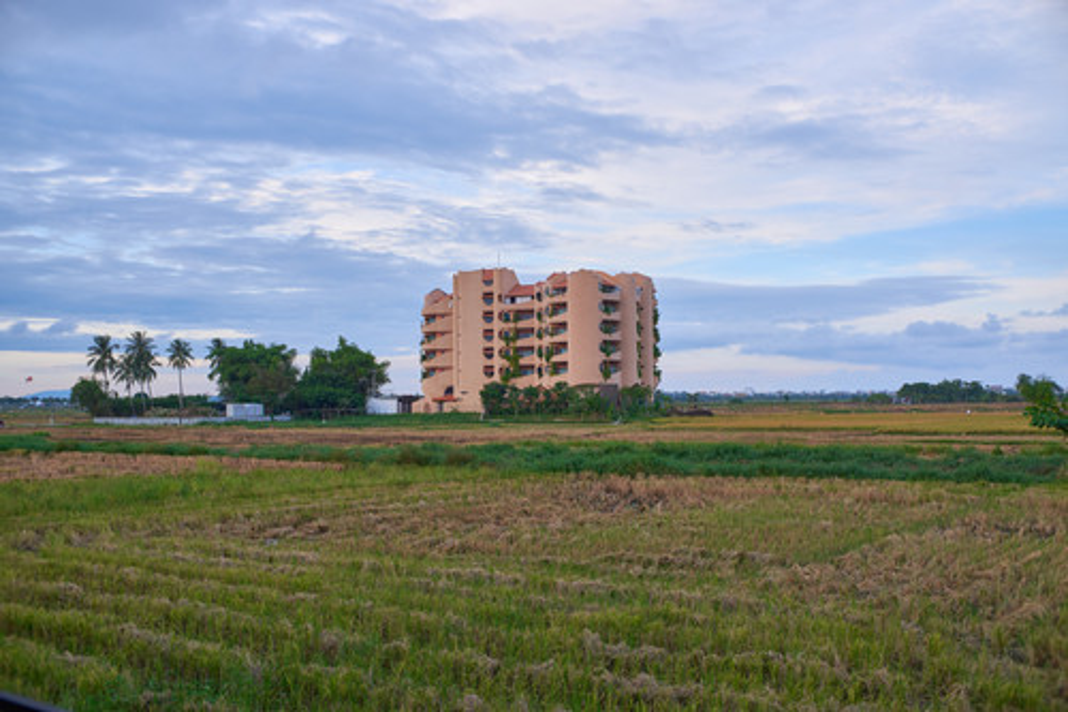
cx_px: 534
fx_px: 1572
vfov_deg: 25.5
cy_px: 356
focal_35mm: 53
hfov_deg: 37.5
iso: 200
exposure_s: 1/500
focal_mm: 35
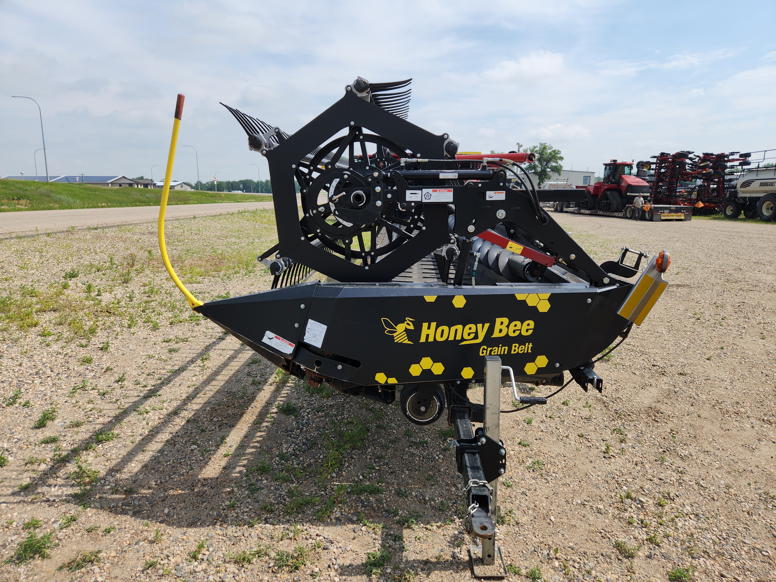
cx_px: 388
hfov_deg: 73.9
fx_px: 516
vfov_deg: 58.9
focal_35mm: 23
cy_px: 291
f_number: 1.8
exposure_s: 1/1525
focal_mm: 5.4
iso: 20
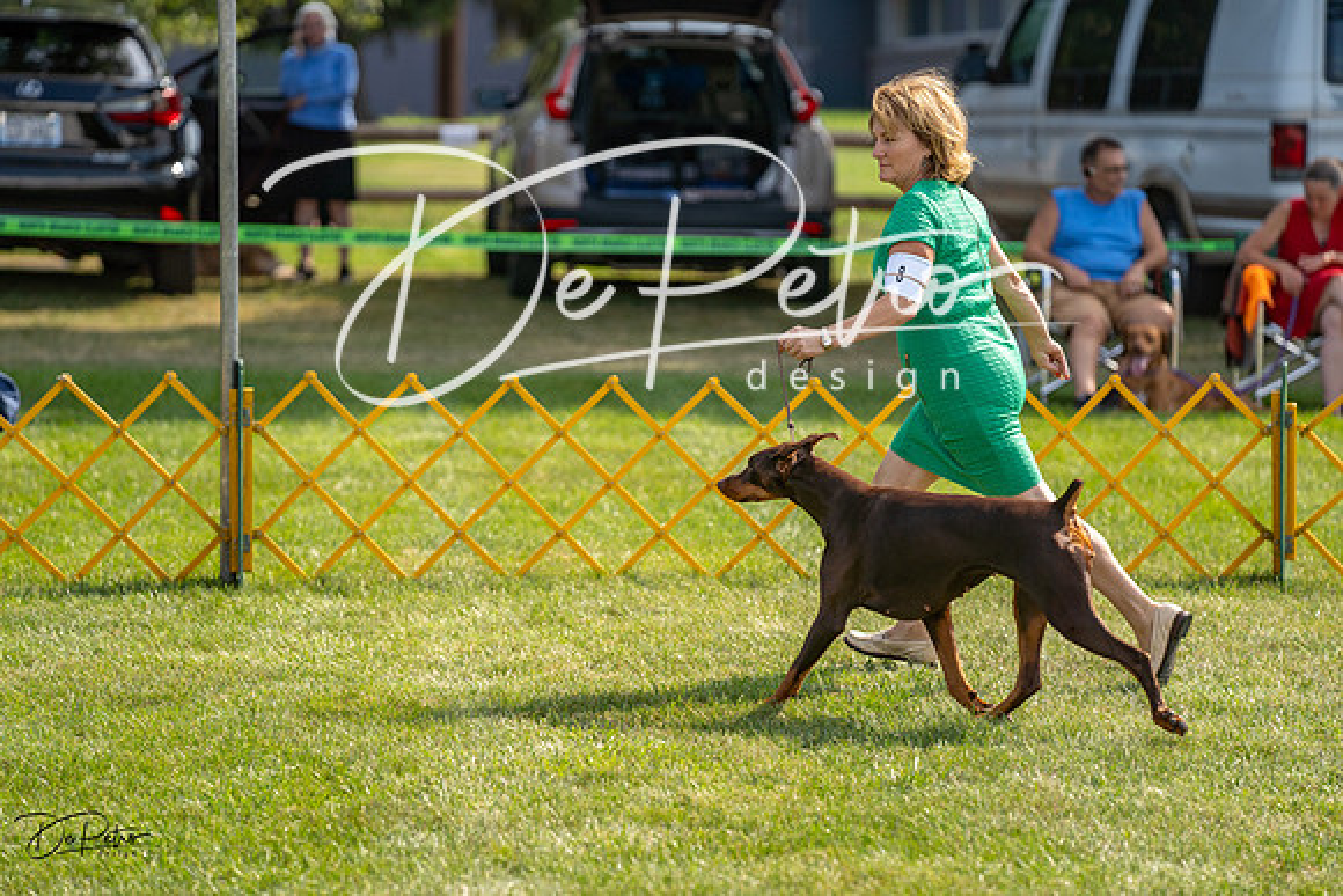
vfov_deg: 7.7
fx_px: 6679
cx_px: 672
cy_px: 448
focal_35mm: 179
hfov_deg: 11.5
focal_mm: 179
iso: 200
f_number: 3.5
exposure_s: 1/1600
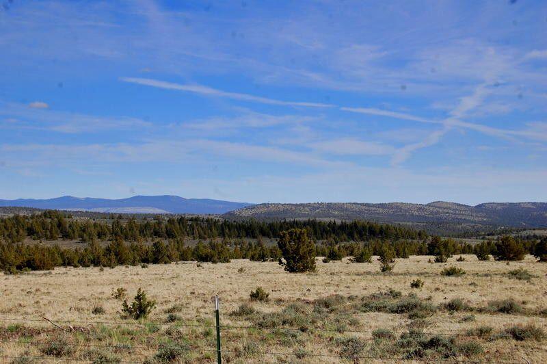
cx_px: 274
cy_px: 182
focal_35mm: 68
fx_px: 1025
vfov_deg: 20.1
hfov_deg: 29.9
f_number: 10
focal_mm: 45
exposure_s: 1/400
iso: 200
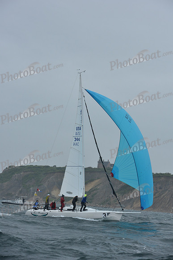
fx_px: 792
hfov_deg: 12.5
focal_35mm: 110
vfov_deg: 18.6
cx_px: 86
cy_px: 130
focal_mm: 110
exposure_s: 1/1000
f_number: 7.1
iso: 320
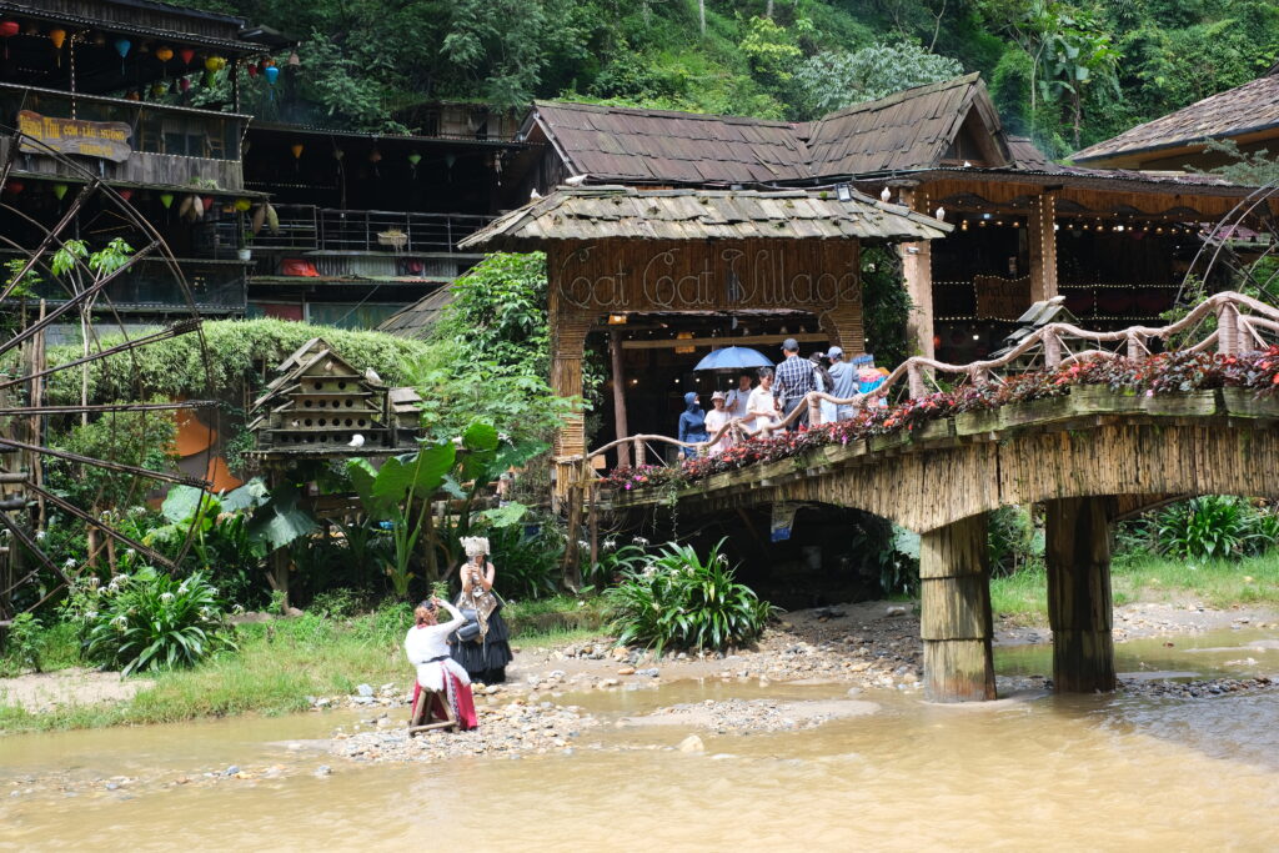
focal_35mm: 53
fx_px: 1883
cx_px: 640
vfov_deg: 25.5
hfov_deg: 37.5
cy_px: 426
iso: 320
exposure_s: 1/480
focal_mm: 35
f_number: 4
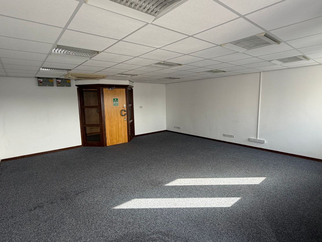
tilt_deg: -7.3
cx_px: 161
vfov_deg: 85.7
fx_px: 130
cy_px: 121
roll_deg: +1.9
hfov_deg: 102.1
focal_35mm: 14
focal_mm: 2.22
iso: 100
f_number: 2.2
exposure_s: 1/121
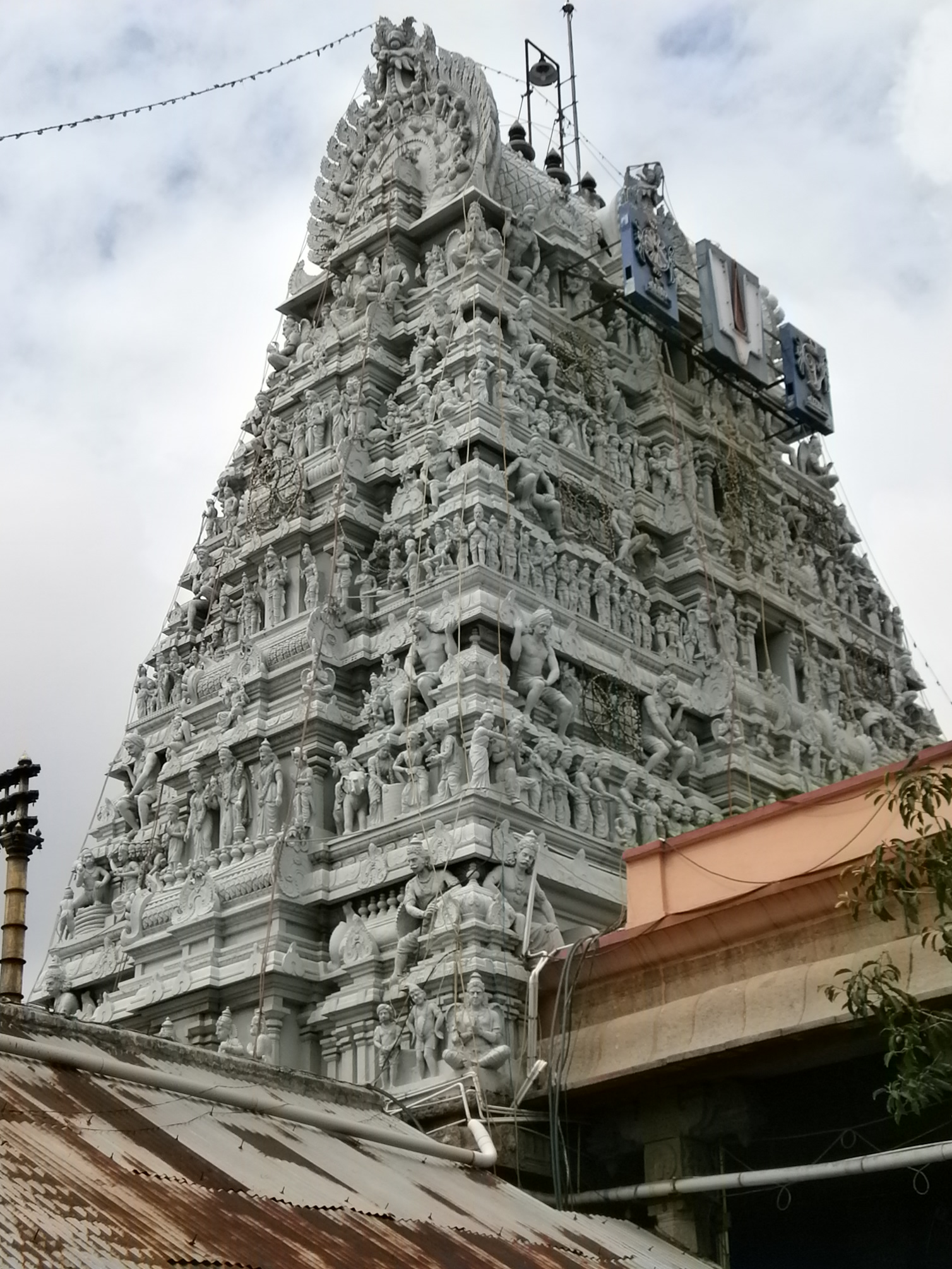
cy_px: 626
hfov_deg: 27.0
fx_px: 1980
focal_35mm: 54
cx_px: 475
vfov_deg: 35.5
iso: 100
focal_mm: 9.4
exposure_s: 1/1600
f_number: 4.1
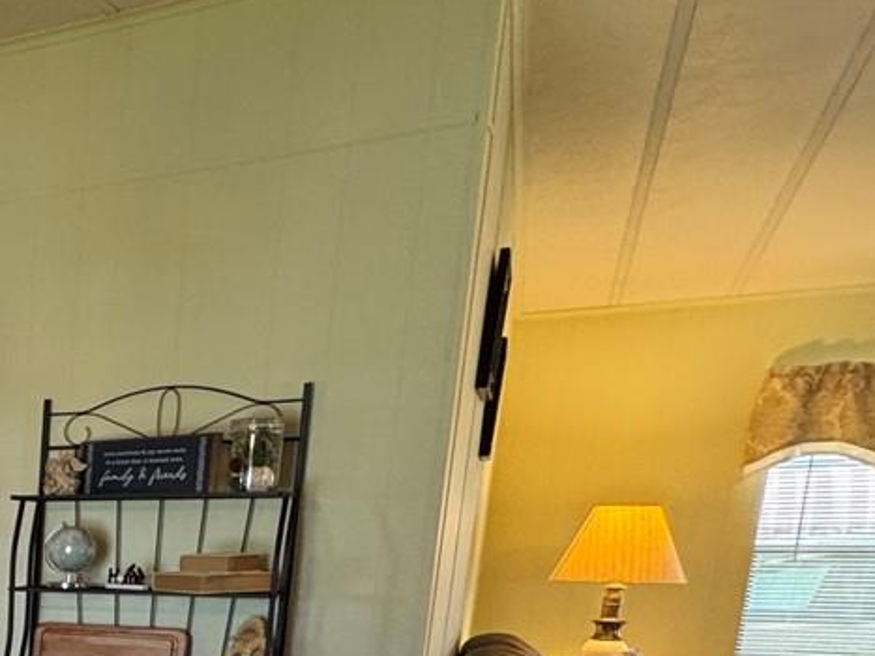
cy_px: 785
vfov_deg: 26.8
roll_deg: +0.1
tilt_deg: -12.5
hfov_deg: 29.3
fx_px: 1213
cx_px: -345
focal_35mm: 48
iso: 200
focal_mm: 2.22
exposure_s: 1/60
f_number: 2.2
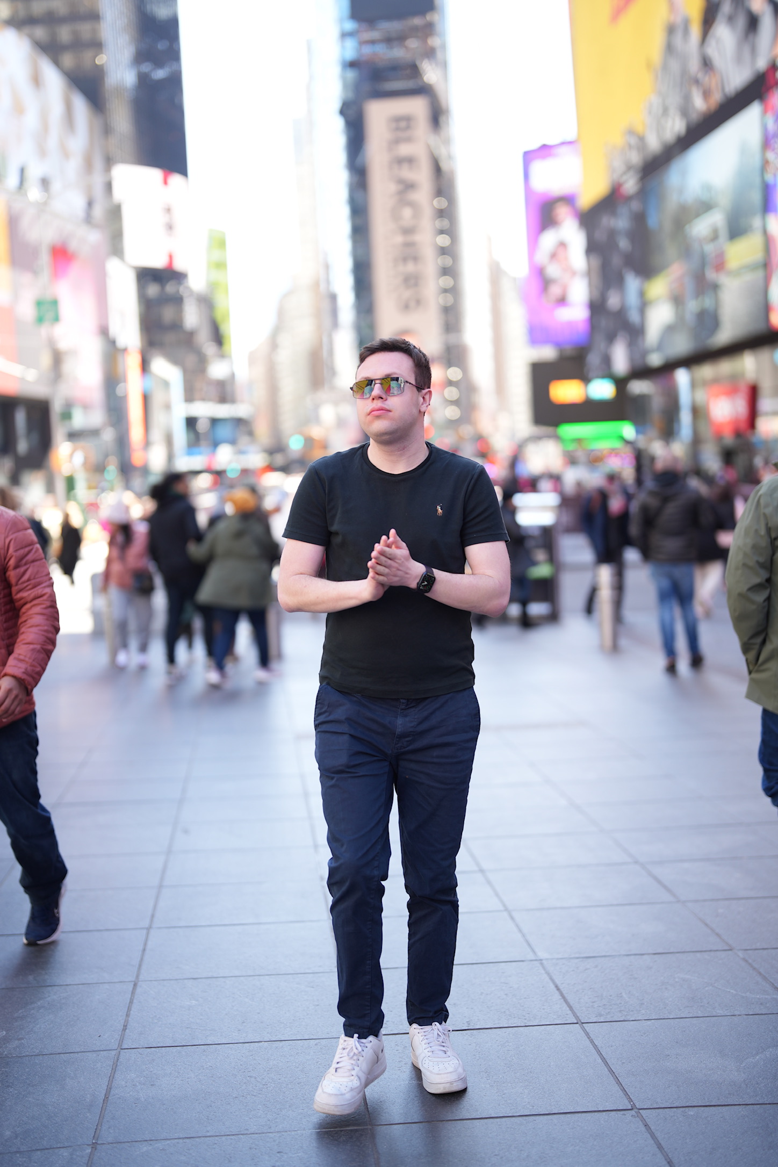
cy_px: 584
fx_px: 1621
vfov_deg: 39.6
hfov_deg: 27.0
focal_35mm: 50
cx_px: 389
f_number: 1.2
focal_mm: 50
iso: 100
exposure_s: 1/500
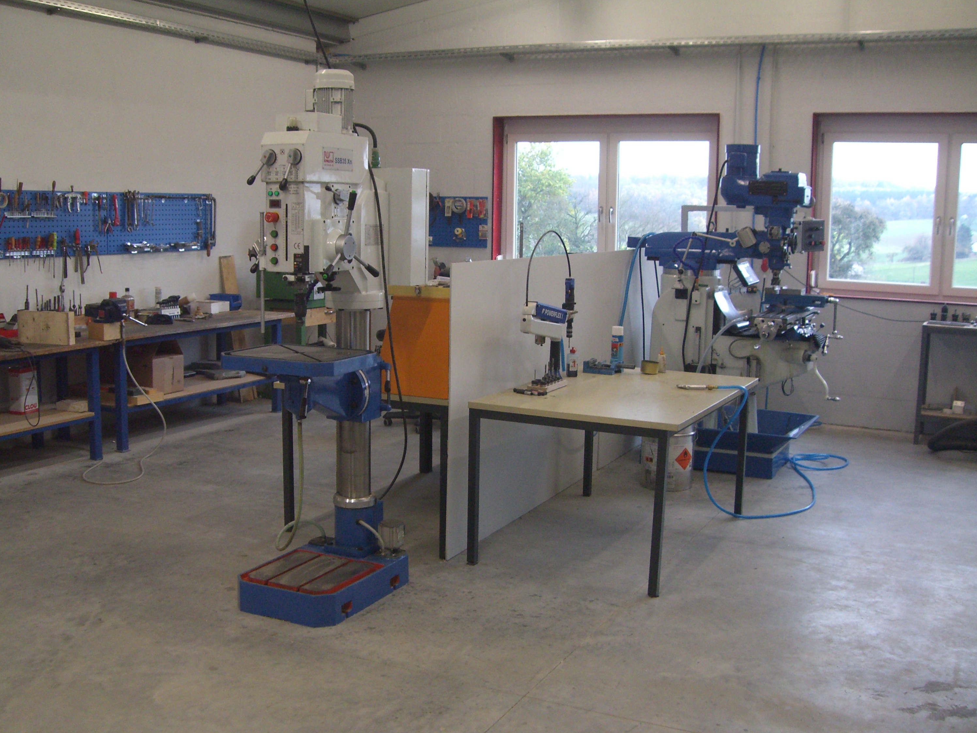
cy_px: 370
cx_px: 486
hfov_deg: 47.9
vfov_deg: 36.8
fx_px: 1101
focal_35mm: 39
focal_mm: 6.2
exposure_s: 1/25
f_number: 2.7
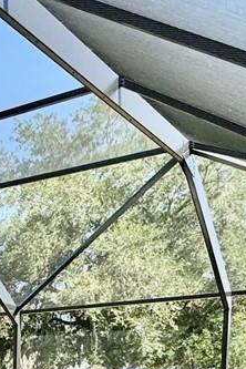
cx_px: -283
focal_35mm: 70
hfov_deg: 14.9
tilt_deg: -6.2
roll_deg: +0.7
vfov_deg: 25.4
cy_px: 461
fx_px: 717
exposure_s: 1/1198
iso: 40
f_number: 2.2
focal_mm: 2.22
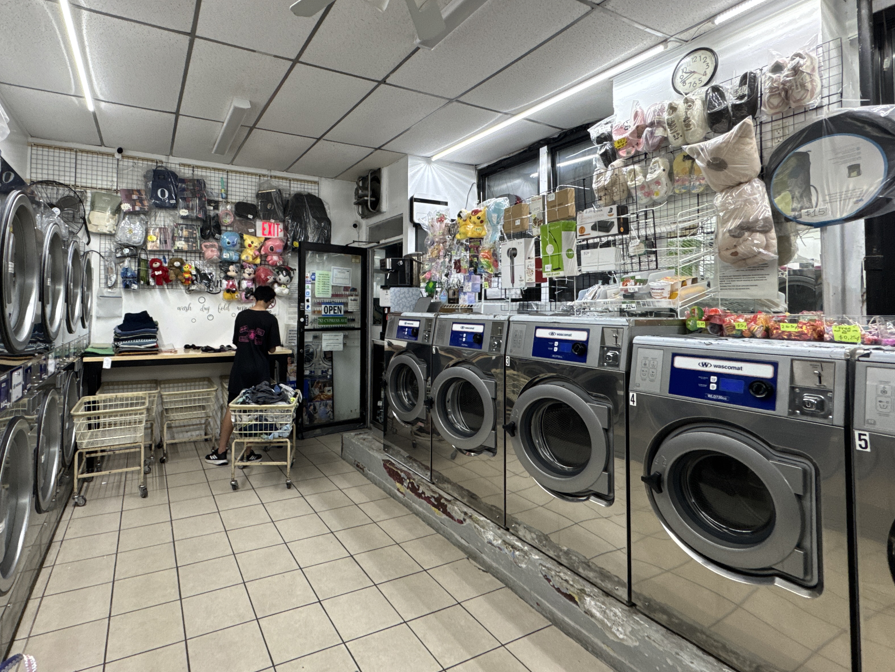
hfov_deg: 86.9
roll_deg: -0.7
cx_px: 369
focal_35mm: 18
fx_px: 465
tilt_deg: +3.0
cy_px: 292
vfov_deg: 71.3
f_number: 2.2
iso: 320
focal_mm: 2.22
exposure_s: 1/120
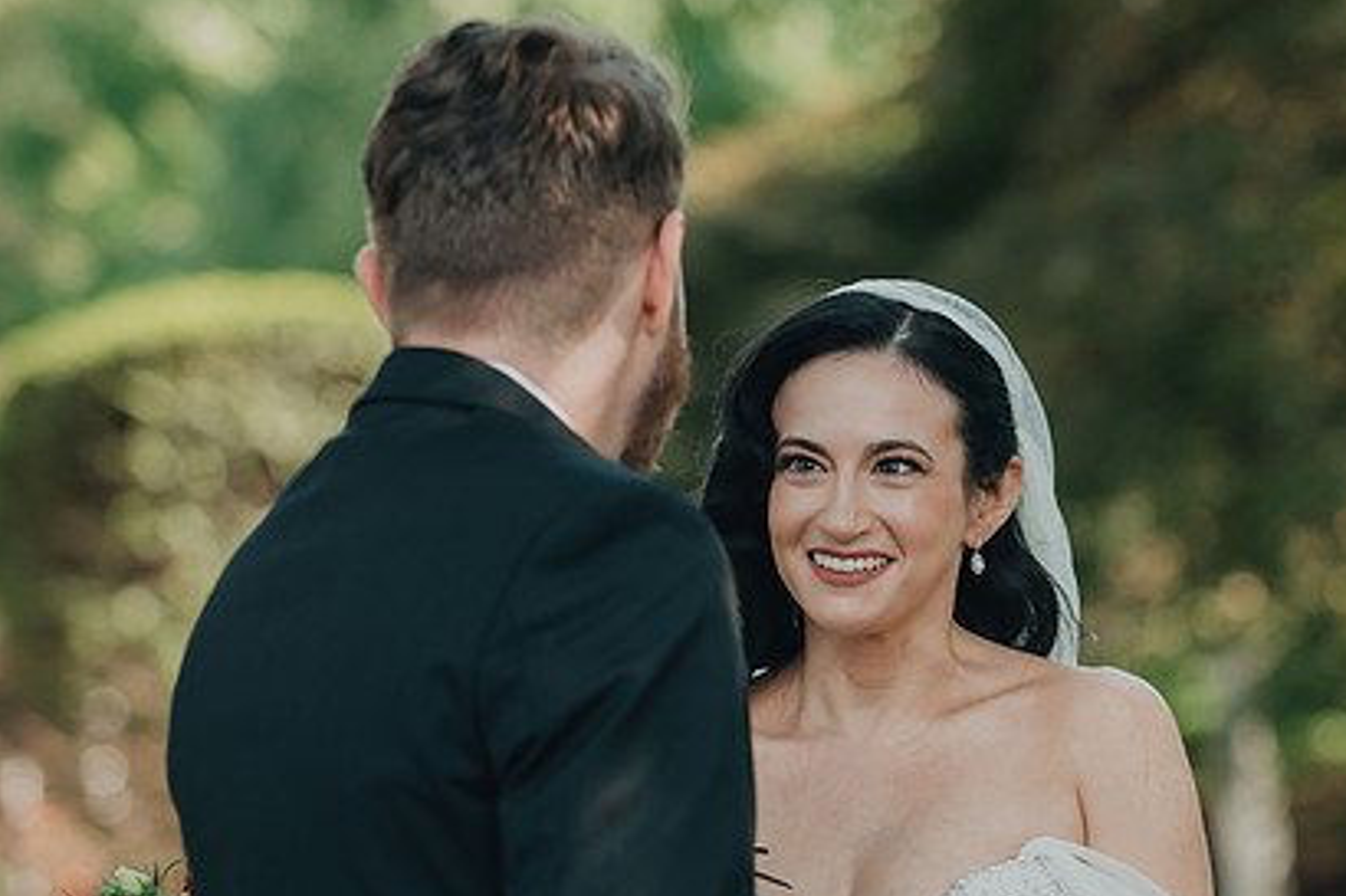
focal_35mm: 184
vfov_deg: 7.5
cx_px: 817
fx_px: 6876
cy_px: 622
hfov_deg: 11.2
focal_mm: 130
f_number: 3.5
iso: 800
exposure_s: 1/640
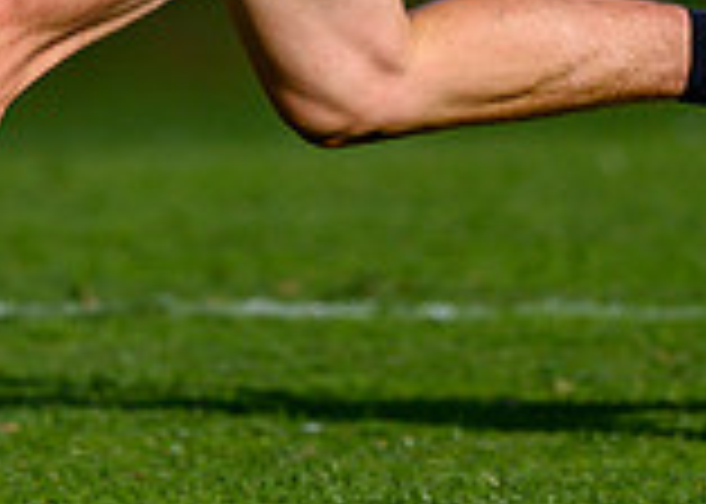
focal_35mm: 3028
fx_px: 60688
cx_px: 404
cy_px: -301
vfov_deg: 0.5
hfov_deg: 0.7
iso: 125
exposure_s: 1/1600
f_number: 4
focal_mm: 500
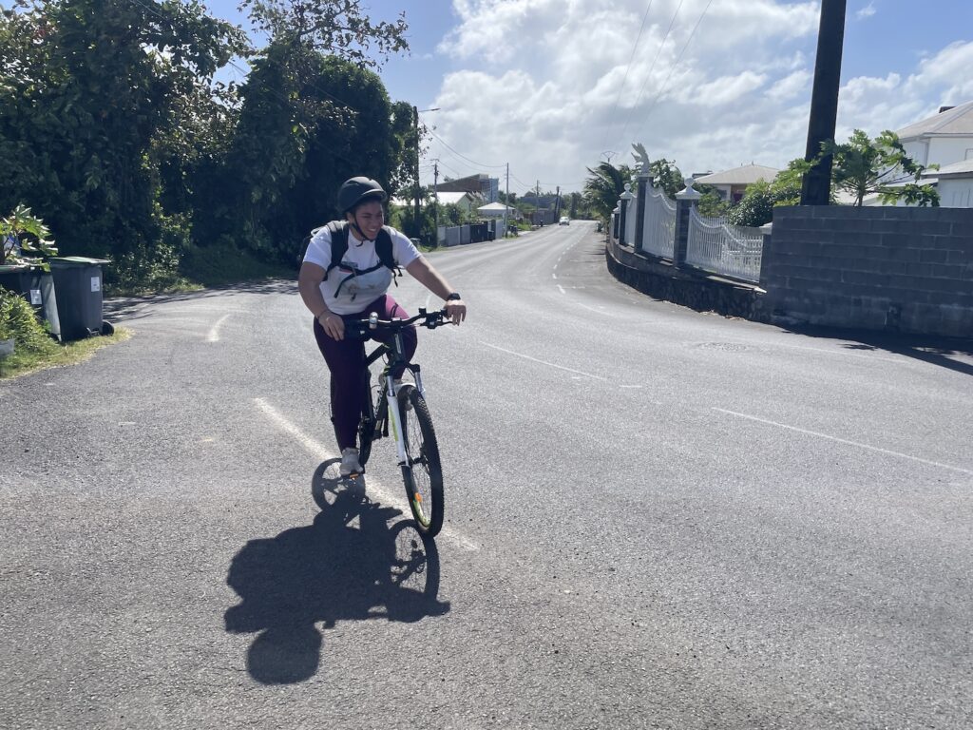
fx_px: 731
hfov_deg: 67.3
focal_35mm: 26
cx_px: 486
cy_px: 365
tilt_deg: -12.8
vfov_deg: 53.1
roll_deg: -0.4
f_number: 1.6
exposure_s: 1/4464
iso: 32
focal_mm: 4.2
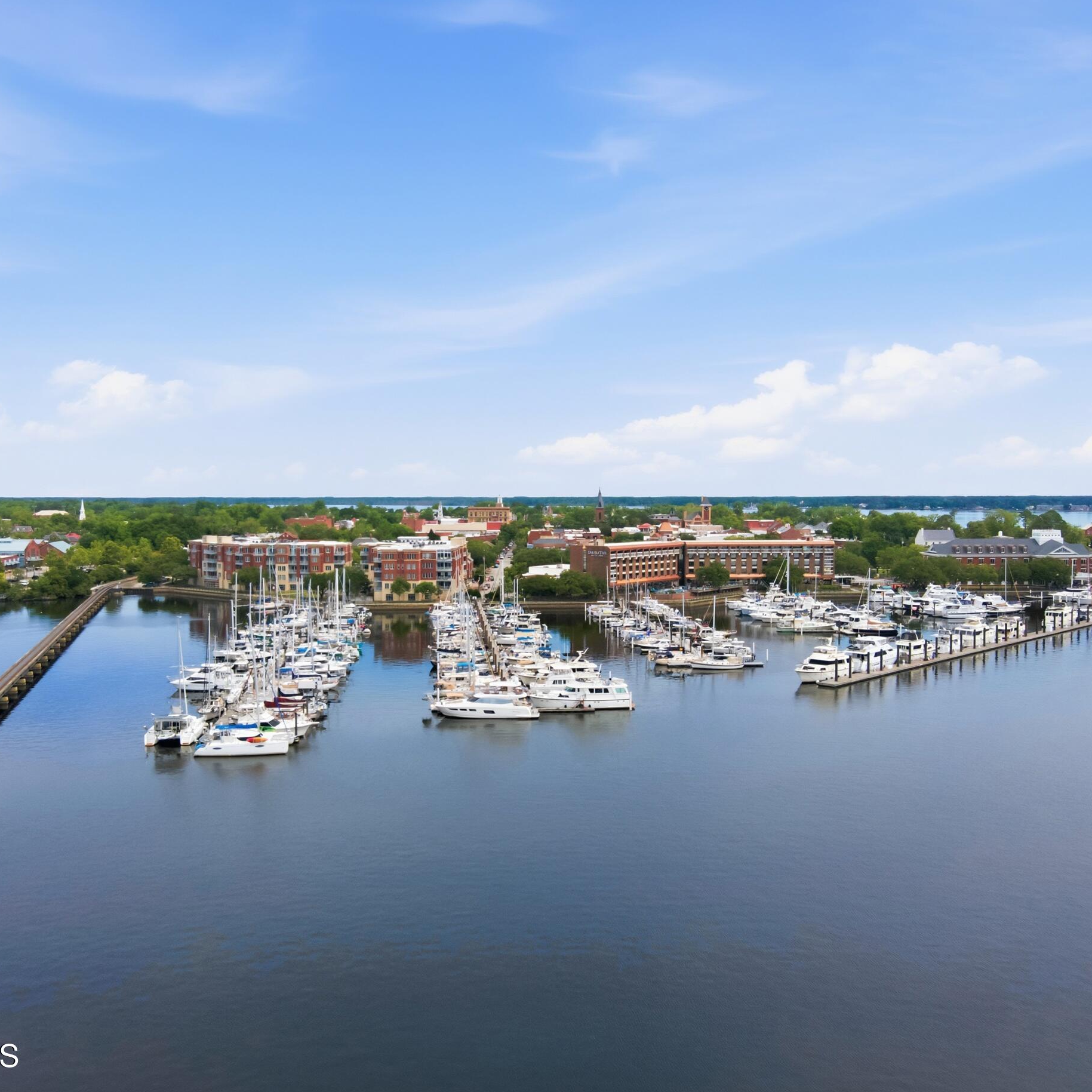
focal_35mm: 29
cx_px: 528
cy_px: 547
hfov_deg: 55.6
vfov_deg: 55.6
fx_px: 1035
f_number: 2.8
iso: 100
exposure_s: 1/1500
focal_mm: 4.5
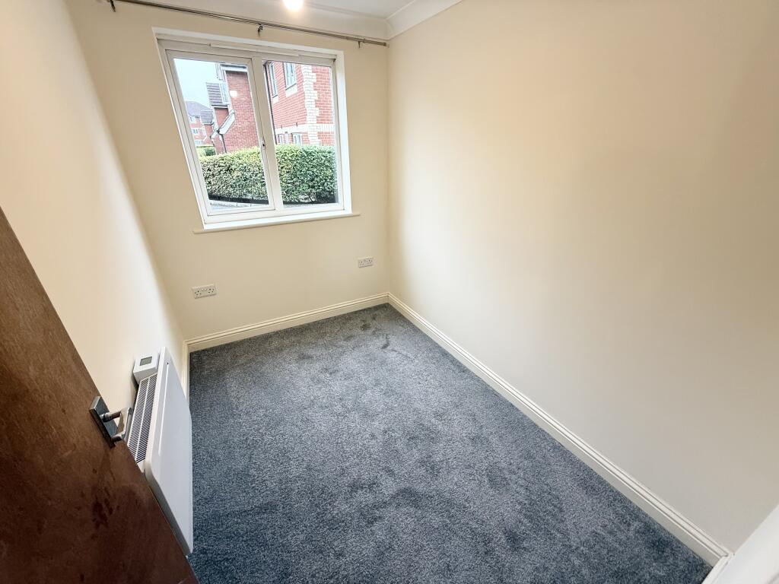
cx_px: 390
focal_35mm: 14
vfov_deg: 85.7
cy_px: 292
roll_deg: -0.2
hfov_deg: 102.1
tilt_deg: -25.3
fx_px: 315
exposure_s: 1/99
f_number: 2.2
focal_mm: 2.22
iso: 100
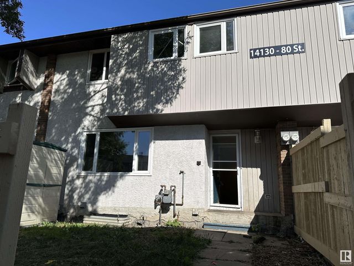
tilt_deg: +12.9
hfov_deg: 71.6
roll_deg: -1.8
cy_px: 133
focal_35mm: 24
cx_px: 177
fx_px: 245
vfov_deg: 56.8
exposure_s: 1/5848
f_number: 1.78
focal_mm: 6.86
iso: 80
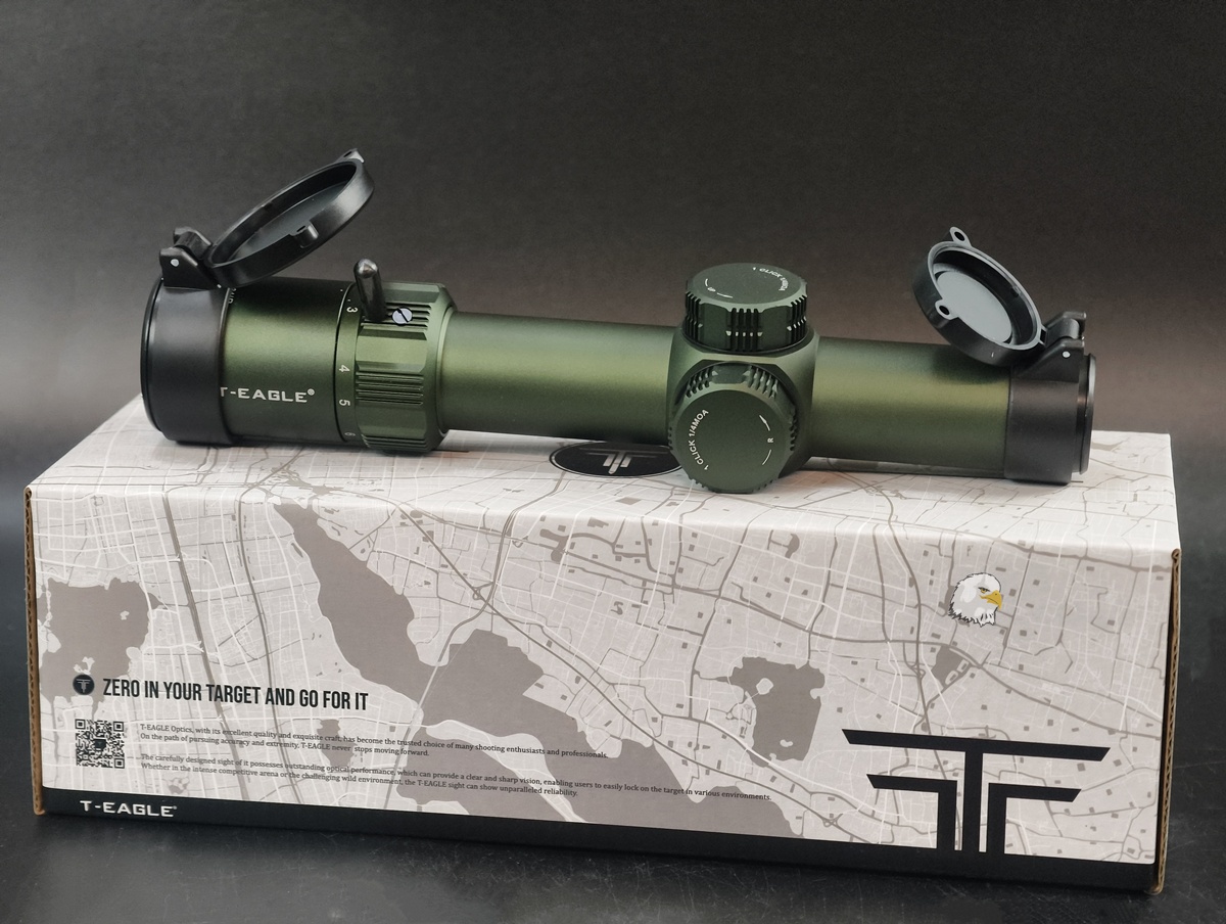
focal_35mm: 85
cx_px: 613
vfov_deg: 17.4
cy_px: 462
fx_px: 3015
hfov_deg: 23.0
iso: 1203
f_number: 2.67
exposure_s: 1/30
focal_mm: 22.48
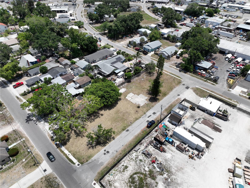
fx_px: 173
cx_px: 125
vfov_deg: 56.8
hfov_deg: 71.6
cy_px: 94
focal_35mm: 24
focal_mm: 12.29
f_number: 4
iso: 100
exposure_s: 1/2000
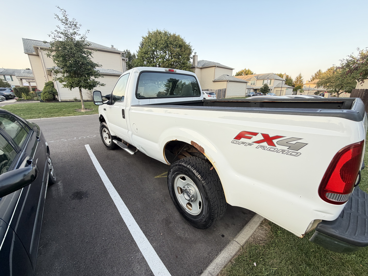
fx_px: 149
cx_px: 184
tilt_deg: -16.7
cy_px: 138
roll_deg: -1.4
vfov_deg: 85.7
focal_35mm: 14
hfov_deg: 102.1
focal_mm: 2.22
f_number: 2.2
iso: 80
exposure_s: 1/121
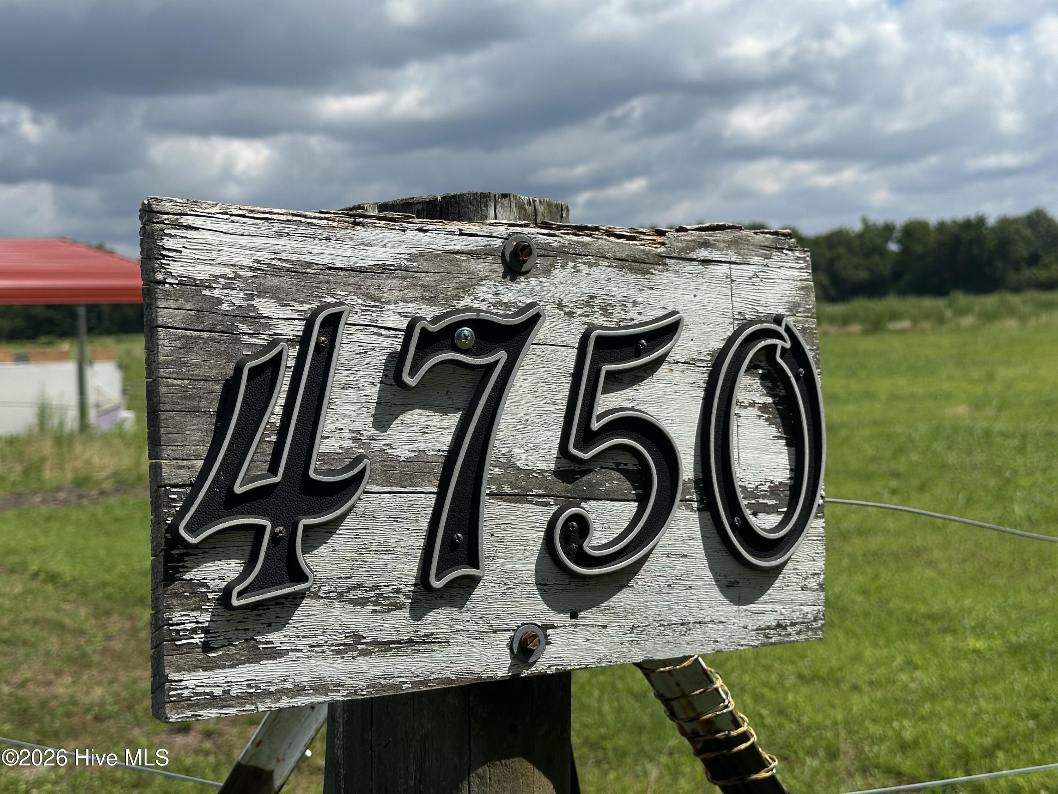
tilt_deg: -2.9
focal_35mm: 48
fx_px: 1467
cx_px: 529
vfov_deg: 30.3
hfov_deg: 39.7
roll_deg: +2.1
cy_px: 397
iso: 64
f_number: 1.78
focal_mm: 6.86
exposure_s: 1/5000
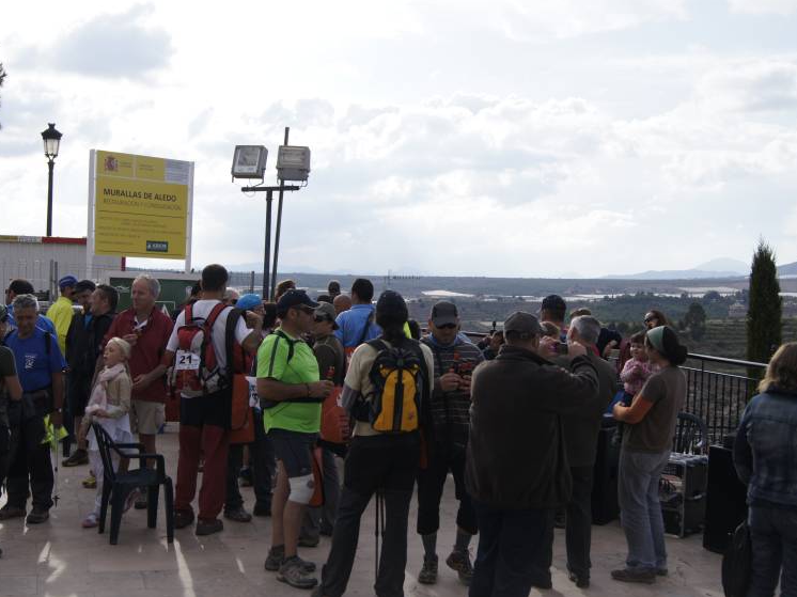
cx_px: 395
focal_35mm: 46
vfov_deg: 31.5
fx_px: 1059
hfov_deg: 41.3
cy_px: 298
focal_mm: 28
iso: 200
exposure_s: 1/1000
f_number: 5.6
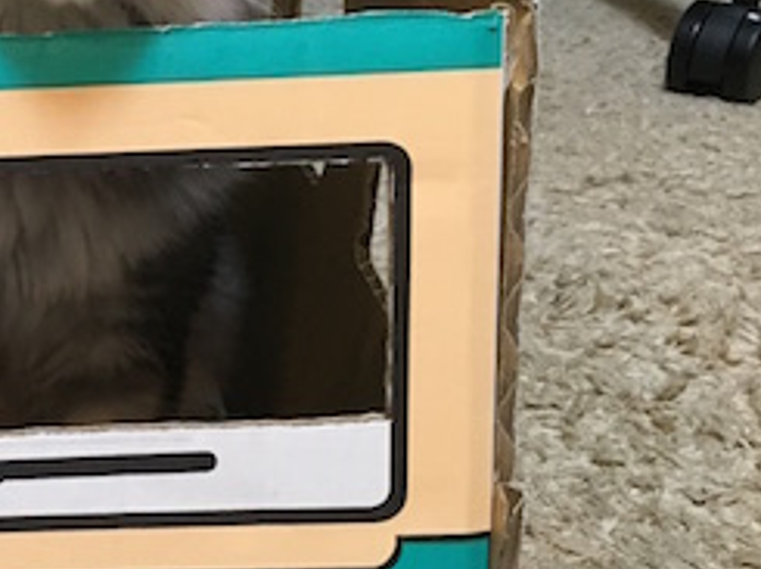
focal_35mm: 83
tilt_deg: -26.8
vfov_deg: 17.7
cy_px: 353
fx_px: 1822
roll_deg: +2.1
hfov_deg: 21.3
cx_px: -230
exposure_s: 1/30
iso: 160
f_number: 2.2
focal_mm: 4.15
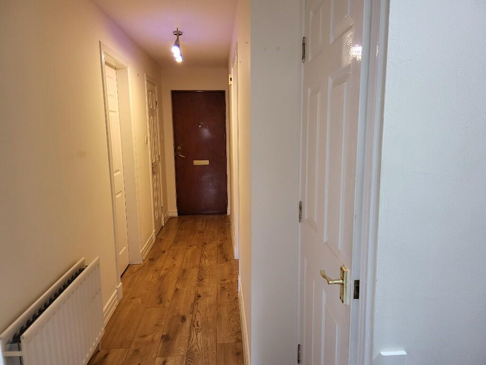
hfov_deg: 71.6
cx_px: 243
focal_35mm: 24
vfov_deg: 56.8
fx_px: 337
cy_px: 182
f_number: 1.8
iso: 320
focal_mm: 5
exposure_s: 1/50
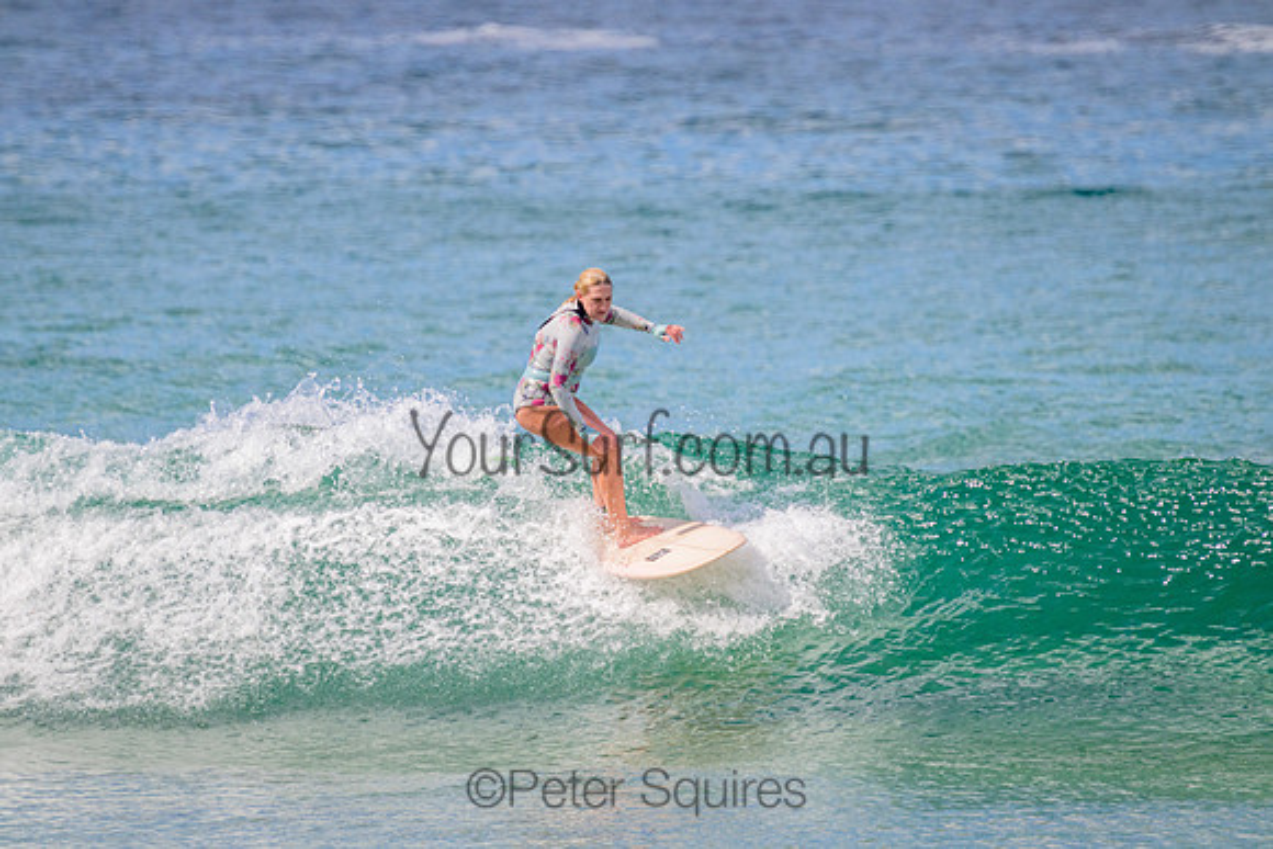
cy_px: 424
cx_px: 636
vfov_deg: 1.7
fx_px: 28294
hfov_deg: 2.6
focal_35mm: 800
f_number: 11
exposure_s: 1/2000
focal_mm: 800
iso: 1100
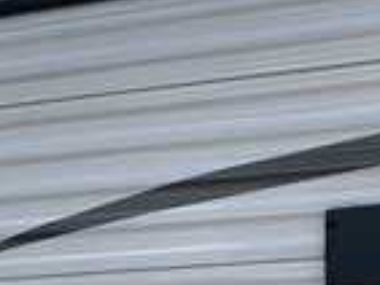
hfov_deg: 22.6
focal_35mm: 82
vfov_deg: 17.7
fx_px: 901
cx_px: 407
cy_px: 269
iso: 25
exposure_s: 1/1490
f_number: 1.8
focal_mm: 3
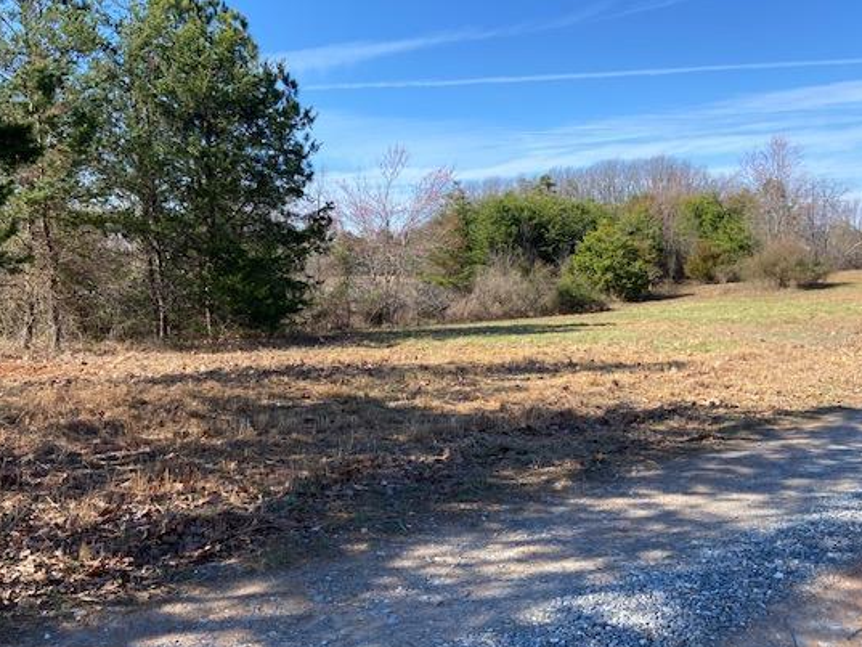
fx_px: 772
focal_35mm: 31
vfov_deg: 45.4
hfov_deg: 58.3
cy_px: 358
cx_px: 432
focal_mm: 4.25
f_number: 1.8
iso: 32
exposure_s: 1/1464
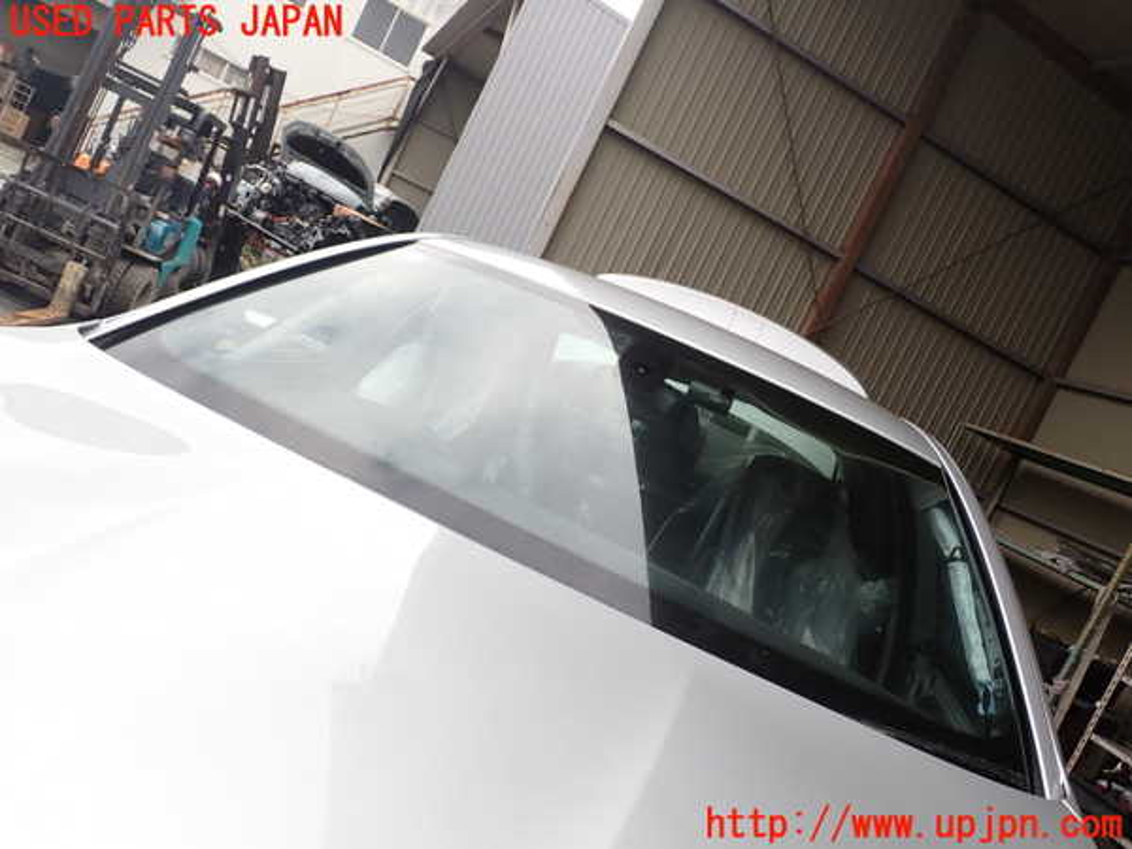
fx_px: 981
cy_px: 424
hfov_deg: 60.0
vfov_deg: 46.8
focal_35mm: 30
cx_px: 566
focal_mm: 5.4
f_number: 3.2
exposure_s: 1/320
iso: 100
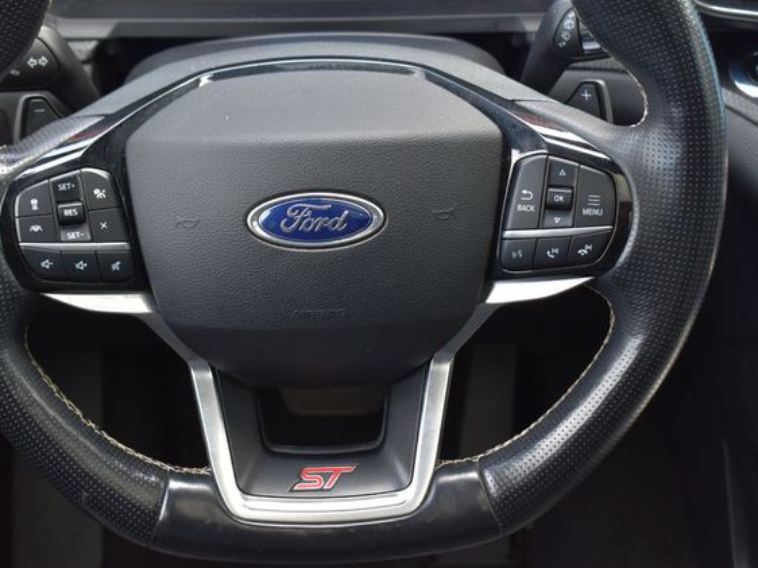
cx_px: 351
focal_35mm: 69
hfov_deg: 28.2
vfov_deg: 21.3
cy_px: 283
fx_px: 1510
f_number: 6.3
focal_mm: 42
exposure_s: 1/20
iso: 400
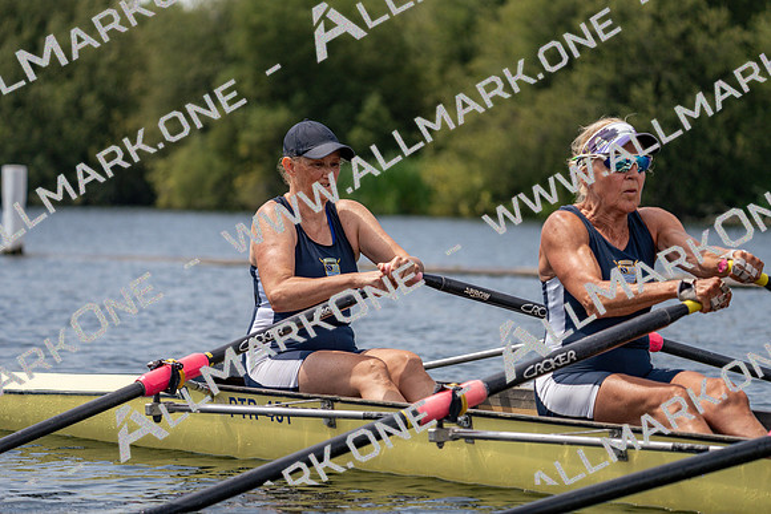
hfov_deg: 10.3
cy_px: 257
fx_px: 4284
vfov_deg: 6.9
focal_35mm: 200
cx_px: 386
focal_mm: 200
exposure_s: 1/1600
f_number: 5.6
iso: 250
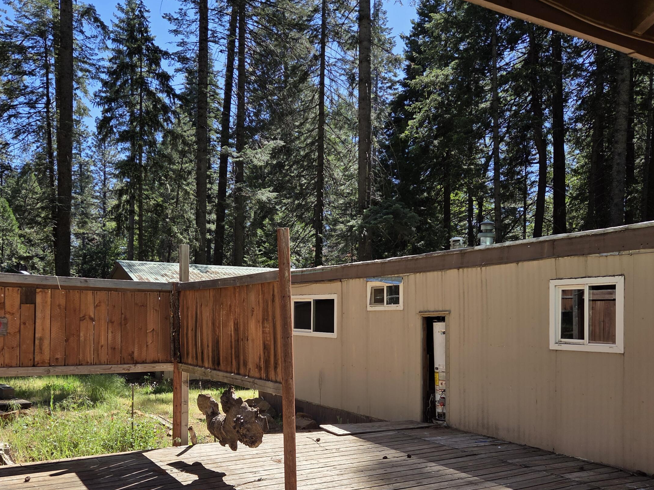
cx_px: 292
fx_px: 605
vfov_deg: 43.6
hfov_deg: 56.7
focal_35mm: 32
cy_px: 320
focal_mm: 5.4
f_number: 1.8
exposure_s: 1/2346
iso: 80
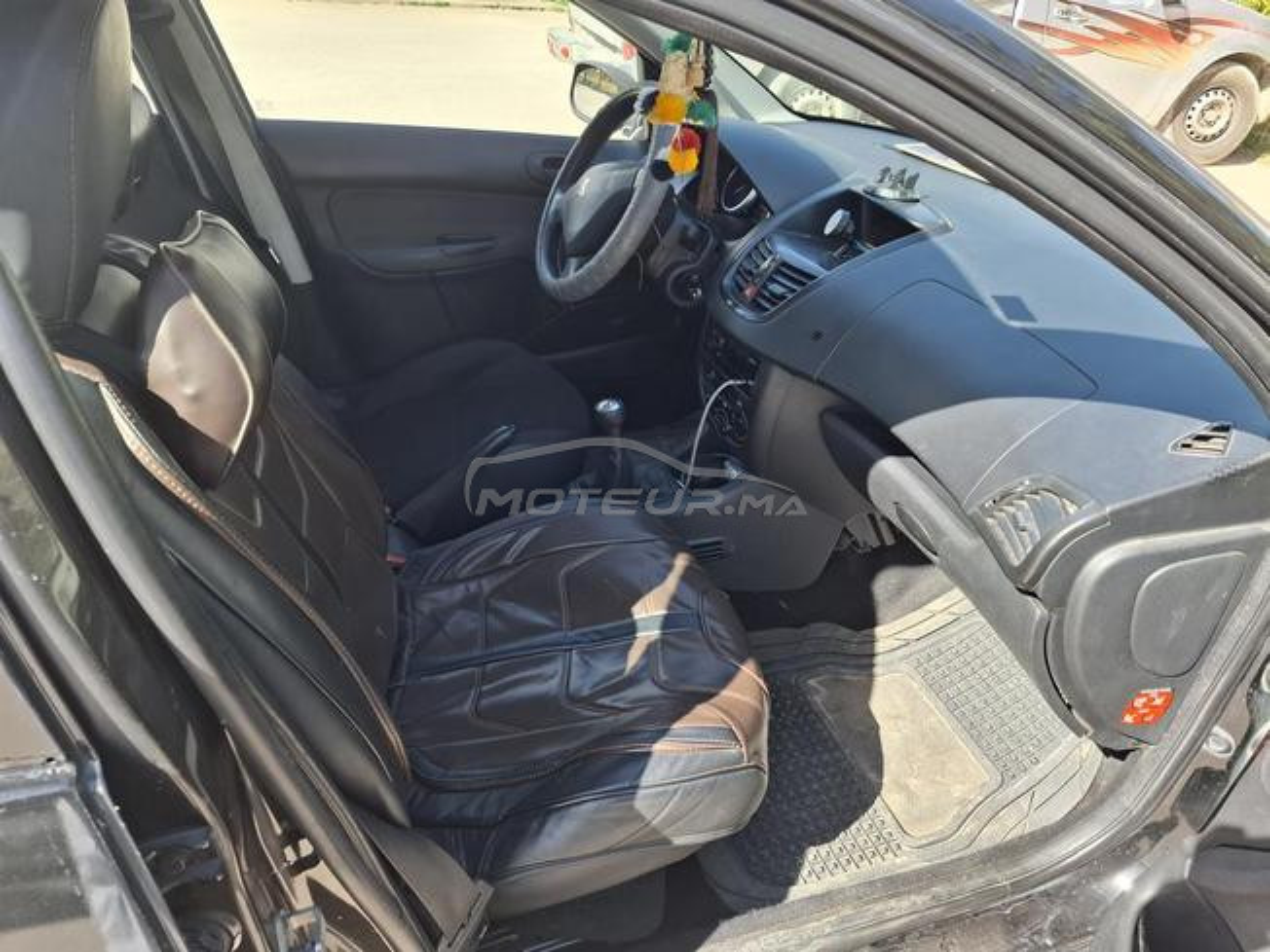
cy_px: 476
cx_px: 635
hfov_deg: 73.9
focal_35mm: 23
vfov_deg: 58.9
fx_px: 844
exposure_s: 1/186
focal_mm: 5.54
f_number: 1.8
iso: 50
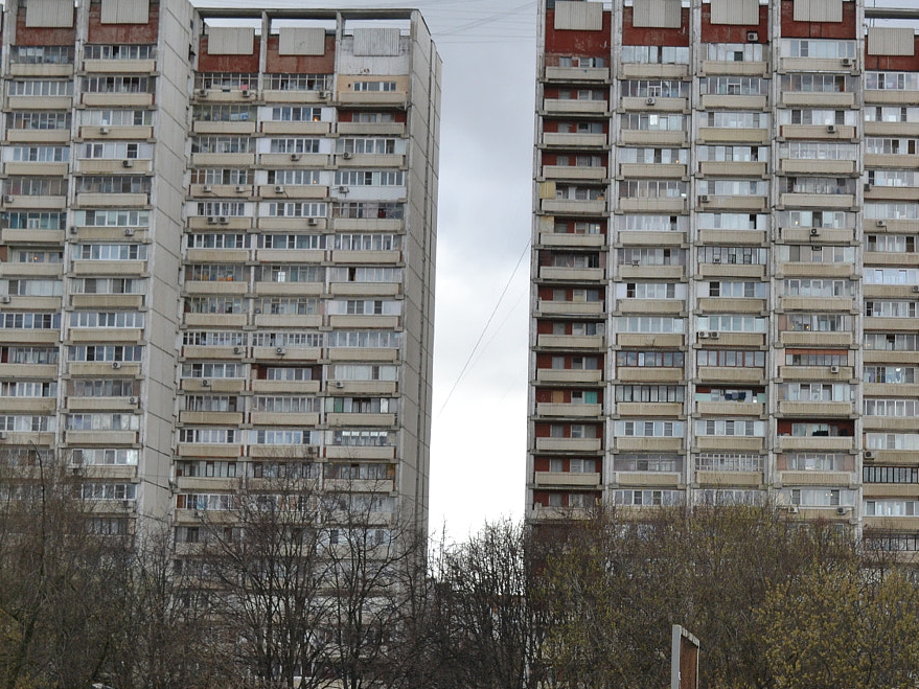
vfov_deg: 17.5
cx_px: 725
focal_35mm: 84
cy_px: 416
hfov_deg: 23.0
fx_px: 2230
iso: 360
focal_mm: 32
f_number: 5.6
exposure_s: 1/125
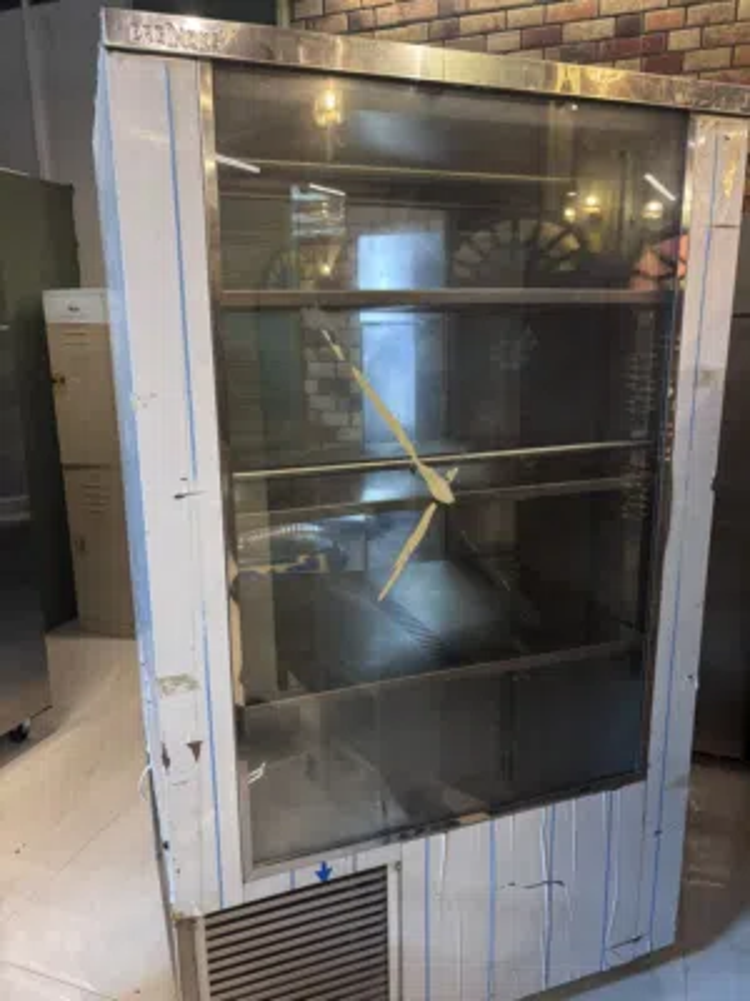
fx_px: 751
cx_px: 375
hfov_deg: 53.1
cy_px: 500
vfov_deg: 67.3
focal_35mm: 26
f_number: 1.6
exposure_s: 1/33
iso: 500
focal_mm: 5.96
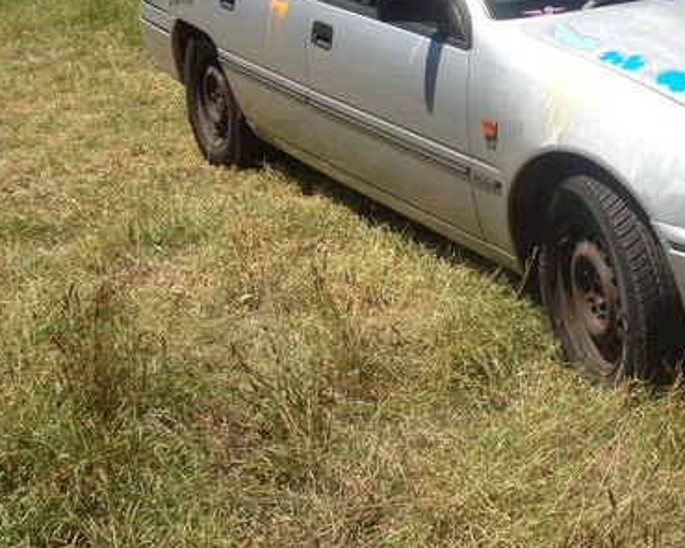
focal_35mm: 74
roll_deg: +1.5
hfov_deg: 25.2
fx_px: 1500
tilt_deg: -10.9
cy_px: 26
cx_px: 570
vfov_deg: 20.2
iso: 50
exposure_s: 1/1534
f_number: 2.4
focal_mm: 4.28
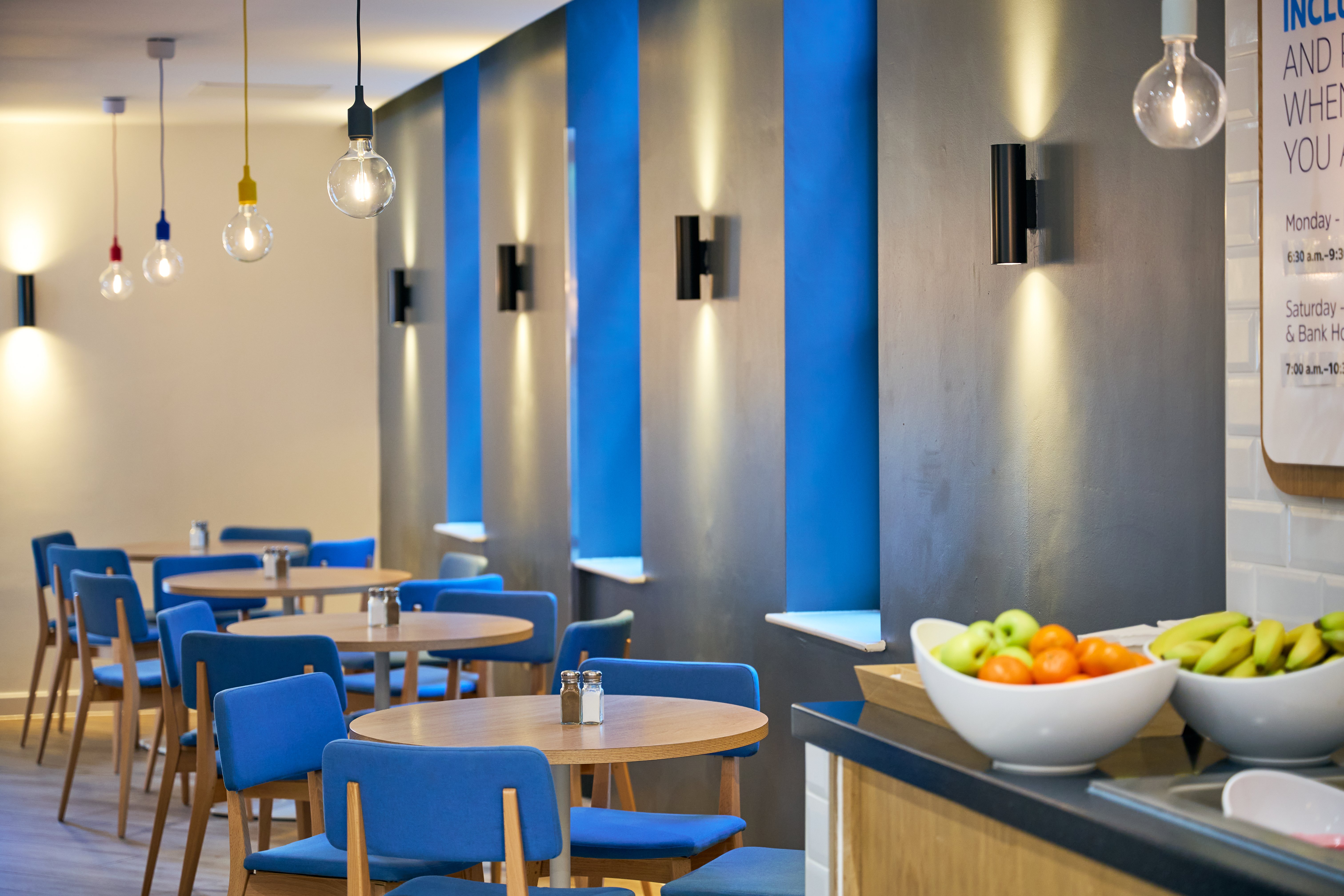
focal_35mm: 70
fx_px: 2613
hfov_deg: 28.8
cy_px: 448
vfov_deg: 19.5
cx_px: 672
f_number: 2.8
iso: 800
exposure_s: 1/125
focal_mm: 70
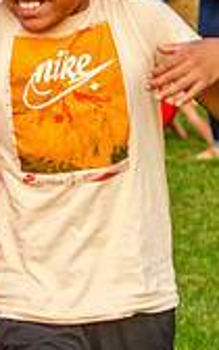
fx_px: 6809
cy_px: 156
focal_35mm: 713
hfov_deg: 1.8
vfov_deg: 2.9
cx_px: 44
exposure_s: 1/500
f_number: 5.6
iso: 220
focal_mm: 135
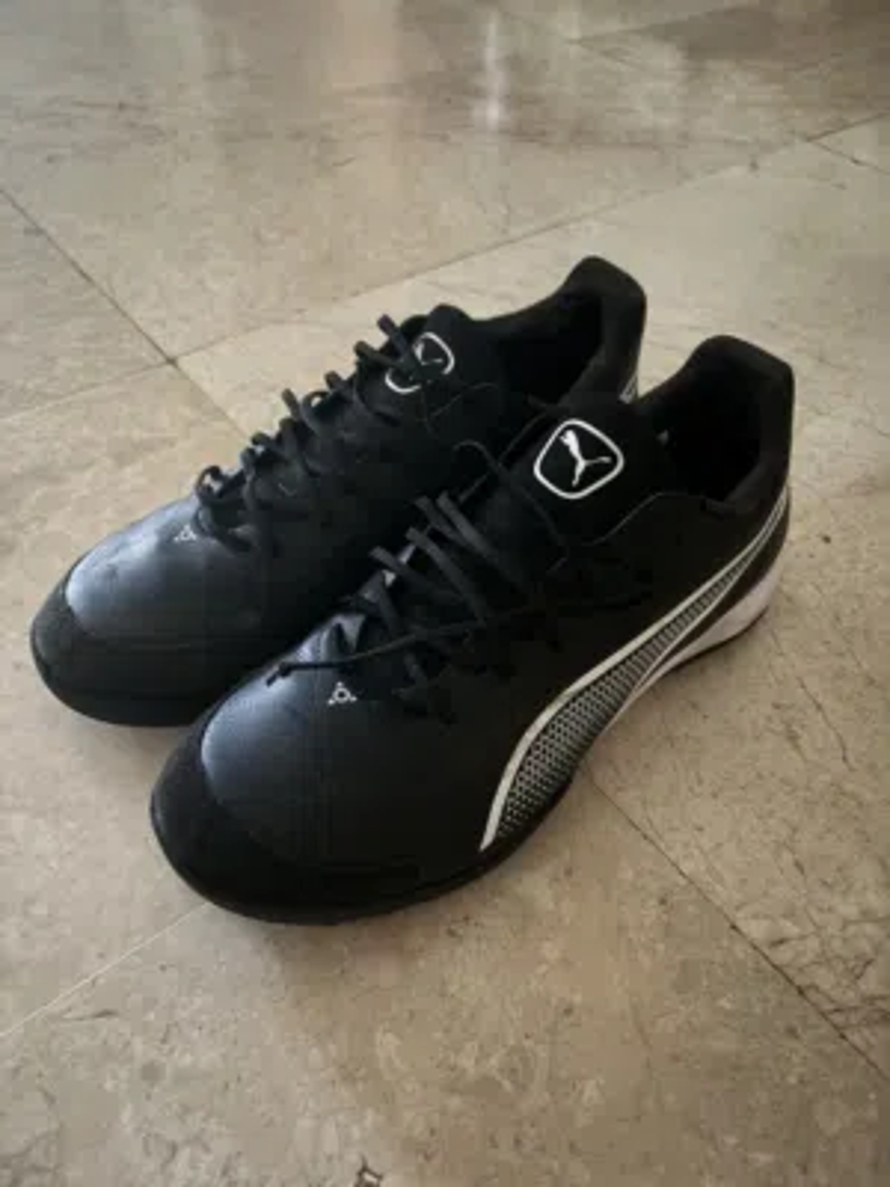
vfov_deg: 67.3
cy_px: 594
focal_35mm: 26
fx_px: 891
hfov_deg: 53.1
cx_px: 445
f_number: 1.6
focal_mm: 5.96
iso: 1250
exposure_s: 1/9
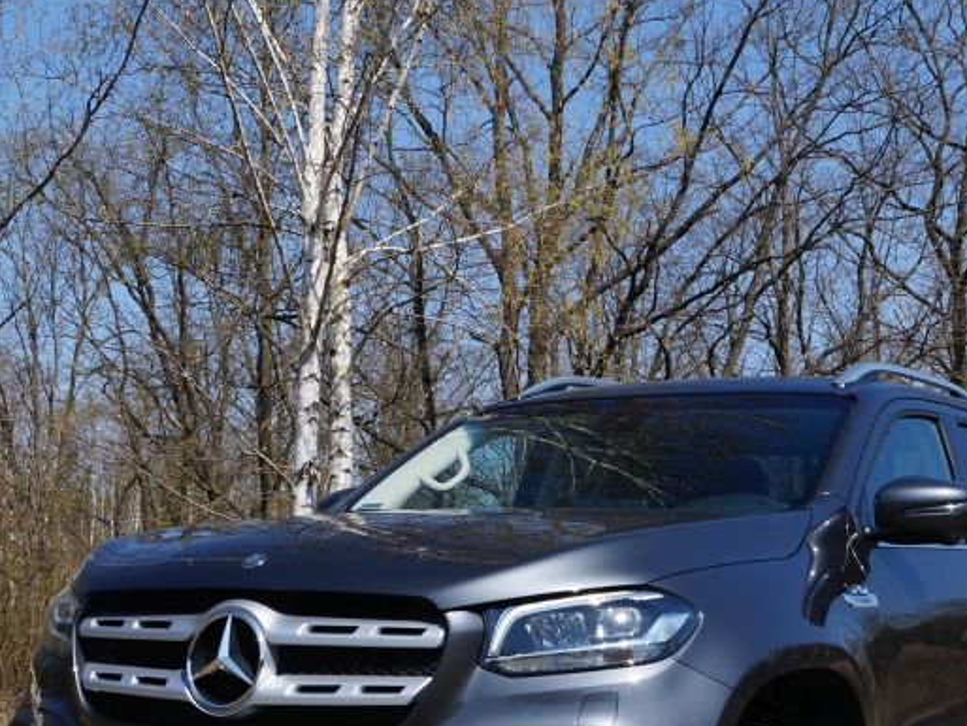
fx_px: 1928
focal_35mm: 69
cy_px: 557
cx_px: 573
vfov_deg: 21.1
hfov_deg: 28.1
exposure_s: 1/125
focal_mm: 24
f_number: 13
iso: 100
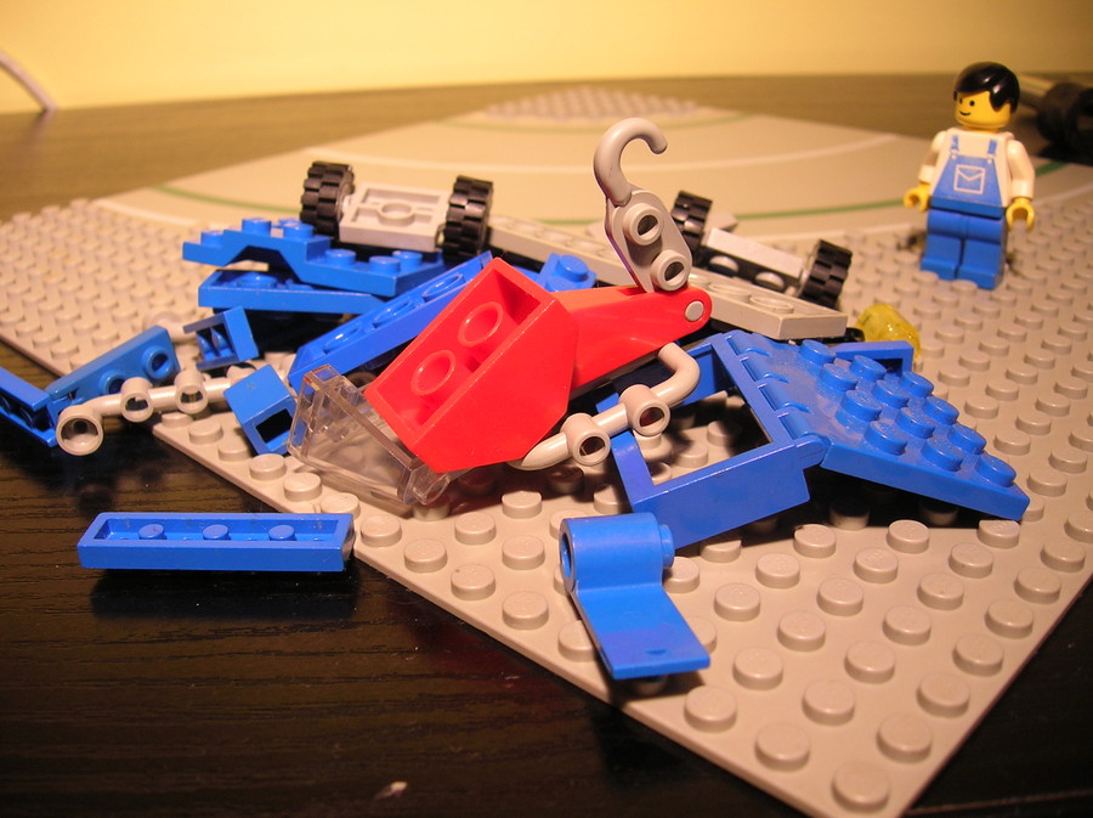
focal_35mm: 34
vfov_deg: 41.7
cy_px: 409
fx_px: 1072
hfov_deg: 54.0
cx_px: 546
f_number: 2.9
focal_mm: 5.7
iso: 50
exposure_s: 1/9
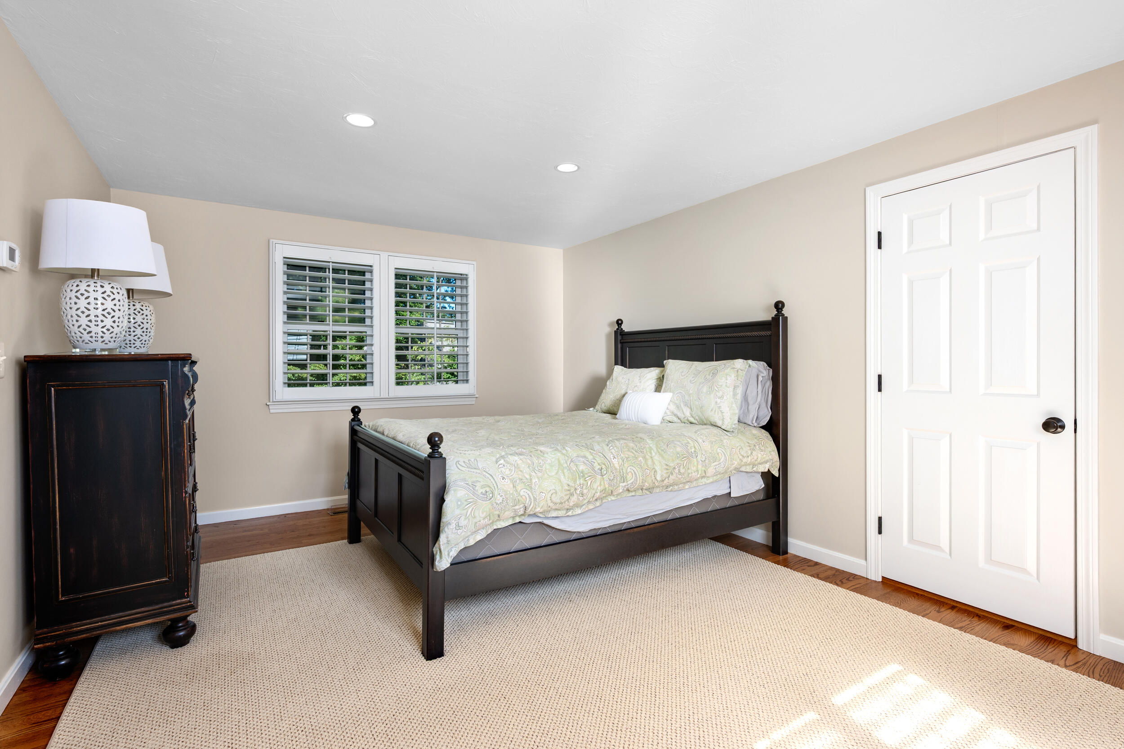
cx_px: 562
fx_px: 531
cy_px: 374
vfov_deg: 70.4
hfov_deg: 93.3
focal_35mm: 17
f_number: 8
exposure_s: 1/10
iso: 250
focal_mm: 17
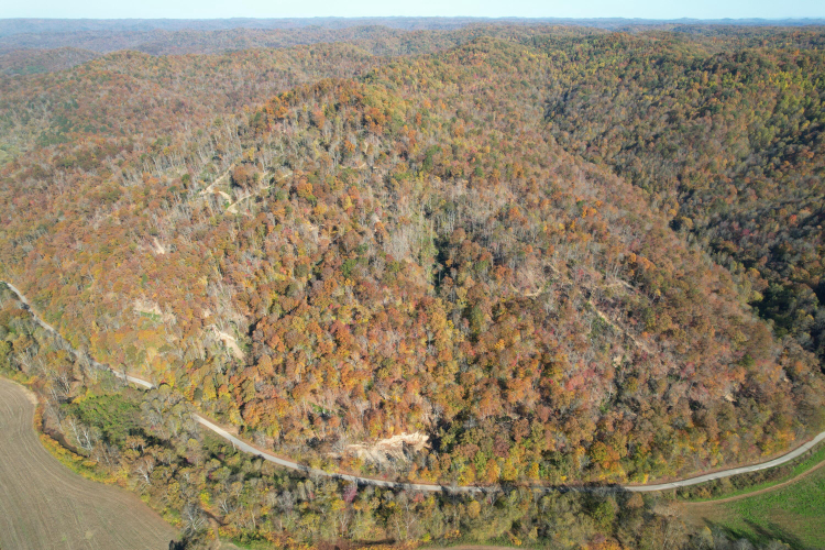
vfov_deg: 57.2
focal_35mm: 22
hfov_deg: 78.6
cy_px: 275
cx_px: 412
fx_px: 504
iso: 100
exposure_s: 1/1000
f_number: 2.8
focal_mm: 8.38
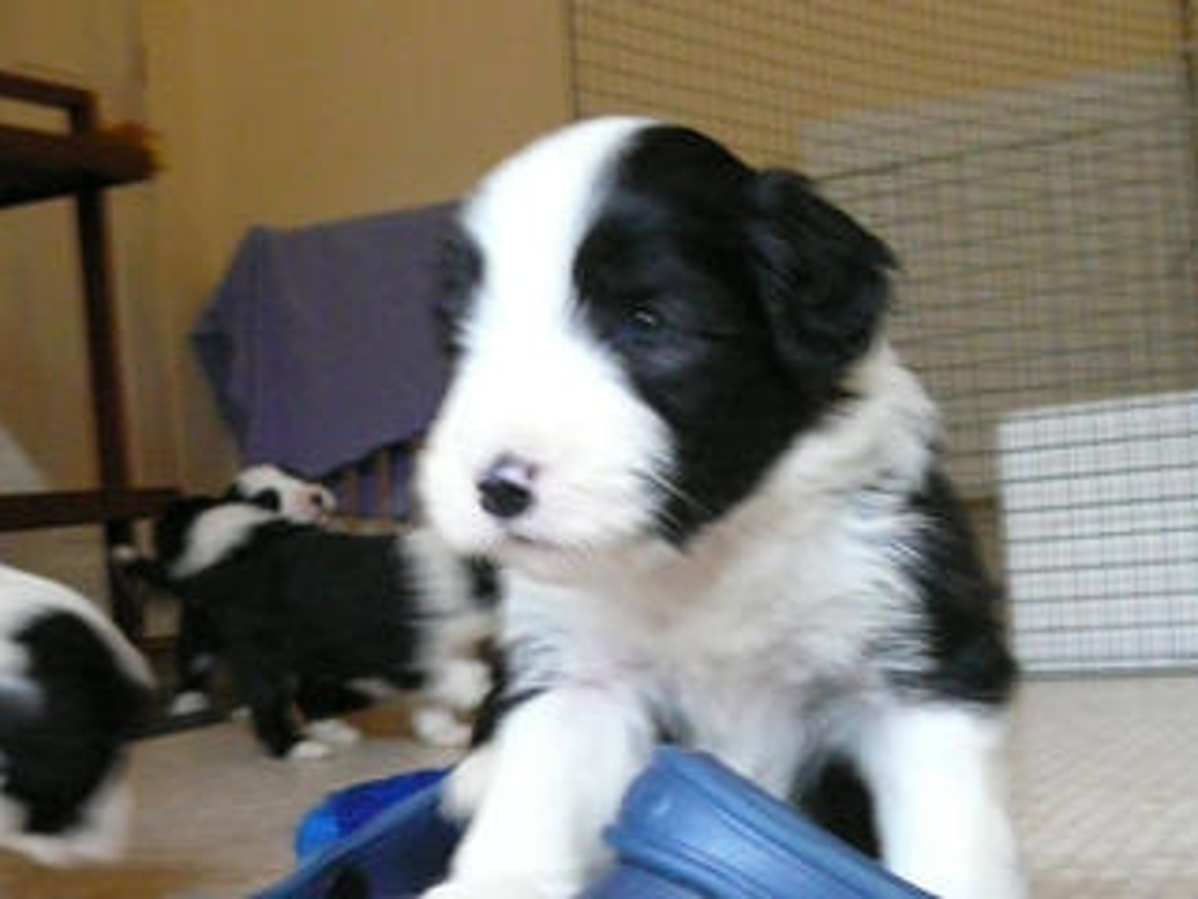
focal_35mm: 56
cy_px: 659
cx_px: 651
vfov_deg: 25.8
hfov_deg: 34.3
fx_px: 1938
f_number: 2.8
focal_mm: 5.2
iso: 400
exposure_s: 1/15
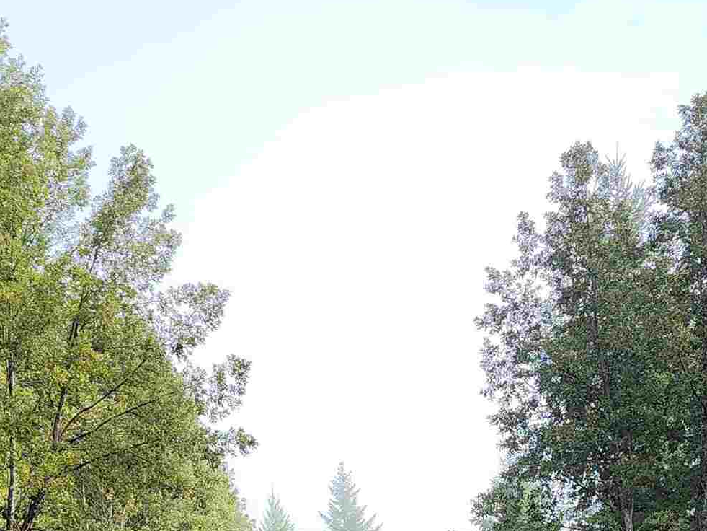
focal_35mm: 72
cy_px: 707
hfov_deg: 27.0
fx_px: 1471
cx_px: 275
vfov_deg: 18.8
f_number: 1.8
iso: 12
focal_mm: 6.4
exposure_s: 1/159
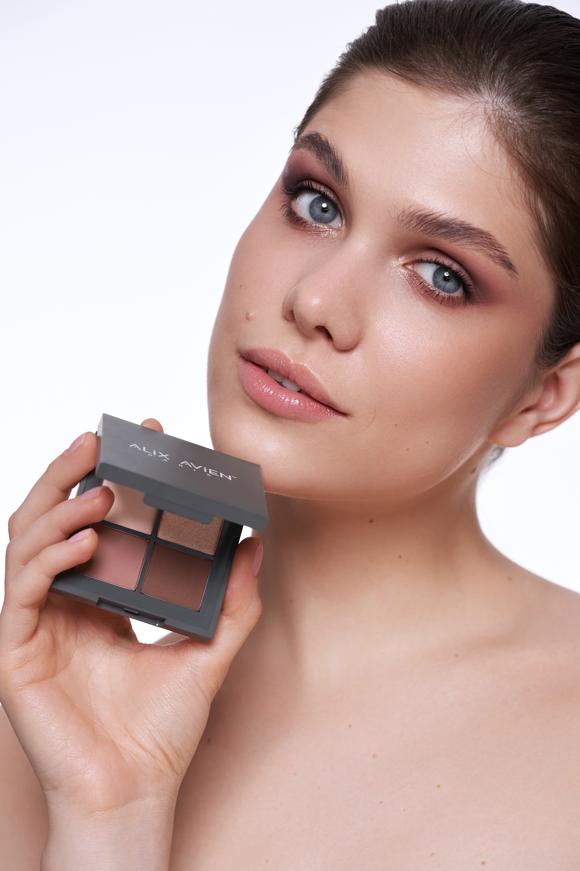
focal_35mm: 90
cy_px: 436
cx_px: 290
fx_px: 2175
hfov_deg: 15.2
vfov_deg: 22.6
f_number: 6.3
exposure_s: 1/160
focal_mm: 90
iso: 500
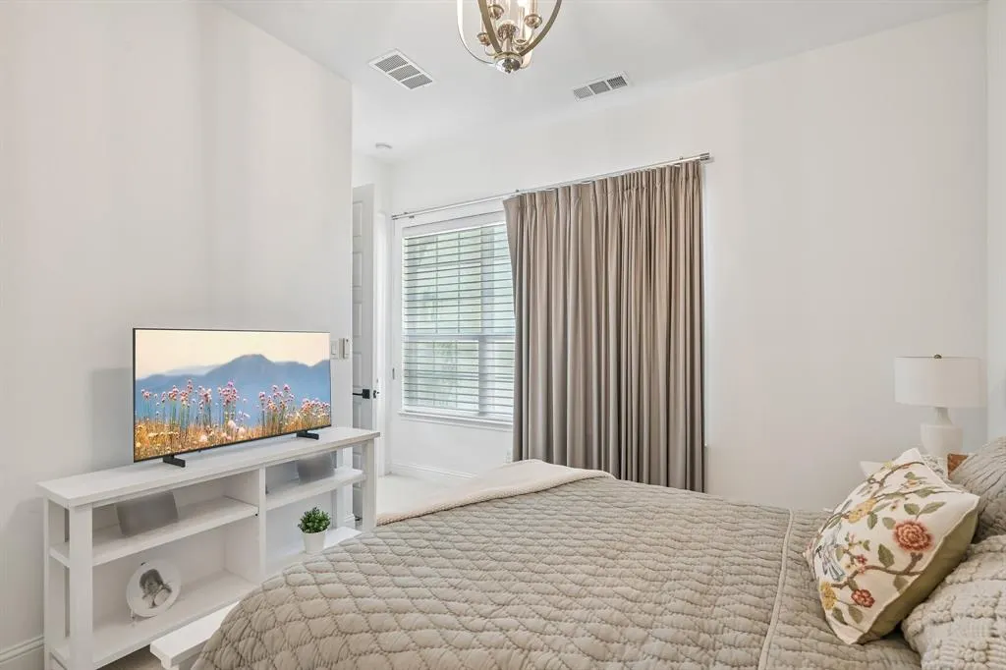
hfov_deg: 95.0
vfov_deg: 72.0
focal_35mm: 16
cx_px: 503
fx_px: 461
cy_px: 335
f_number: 8
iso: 400
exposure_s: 1/15
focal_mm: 16.5
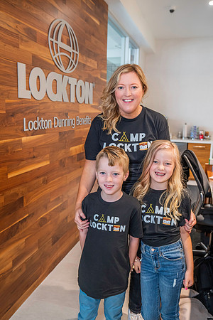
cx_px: 106
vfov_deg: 58.7
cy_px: 160
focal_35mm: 32
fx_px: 284
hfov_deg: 41.1
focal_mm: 32
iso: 2500
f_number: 4
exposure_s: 1/160
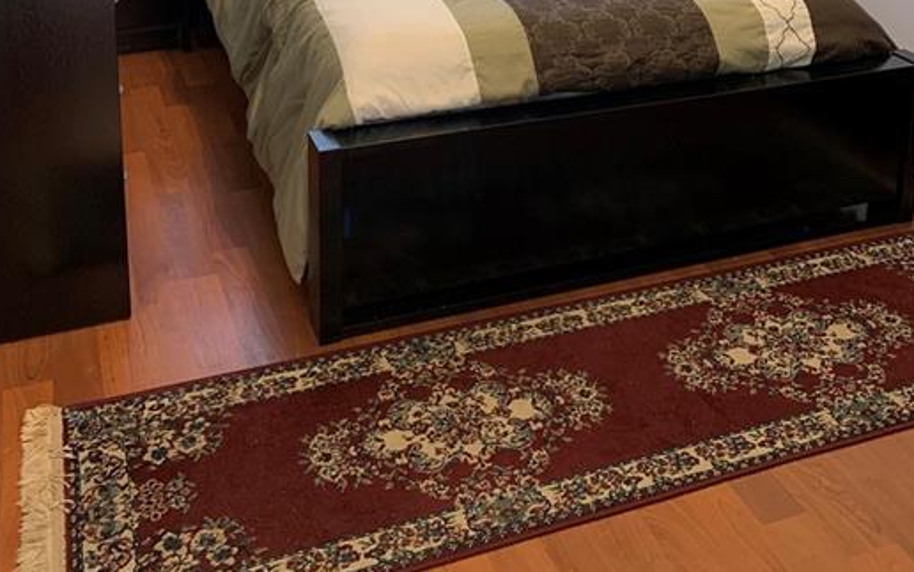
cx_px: 429
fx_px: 1022
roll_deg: -0.6
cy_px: -90
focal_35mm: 41
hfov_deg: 48.2
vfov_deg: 27.9
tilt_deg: -11.9
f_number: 1.8
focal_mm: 4.25
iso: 160
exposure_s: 1/60
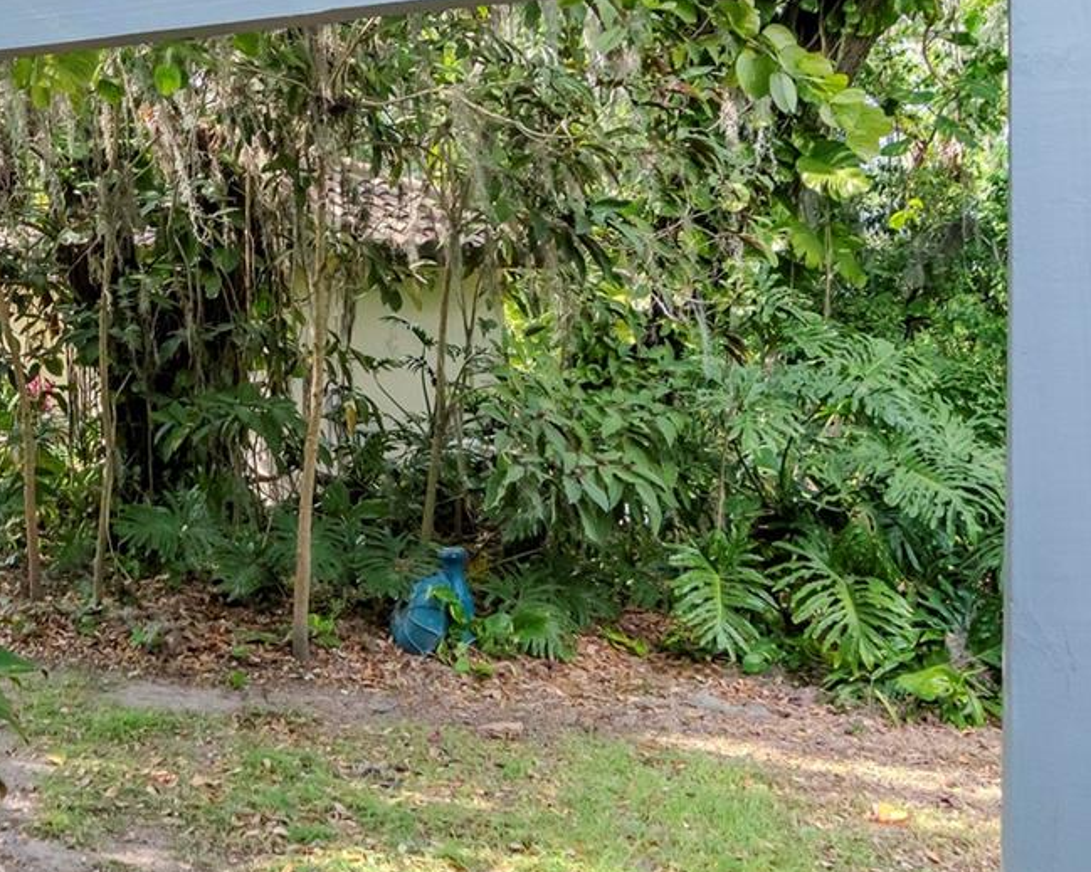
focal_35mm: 38
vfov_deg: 38.9
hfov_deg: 43.4
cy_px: 365
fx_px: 1232
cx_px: 99
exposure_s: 1/500
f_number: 5
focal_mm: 11
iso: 800
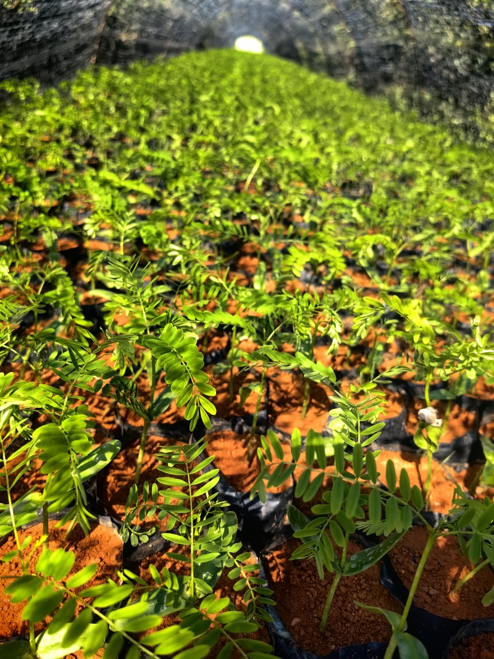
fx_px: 514
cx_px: 247
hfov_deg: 51.3
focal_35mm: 27
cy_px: 330
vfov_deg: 65.3
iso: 125
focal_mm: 5.75
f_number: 2
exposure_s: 1/900
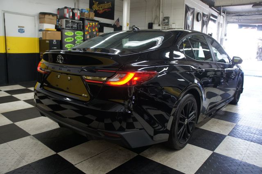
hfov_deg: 67.4
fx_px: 196
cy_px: 87
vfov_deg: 47.9
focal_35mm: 27
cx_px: 131
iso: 200
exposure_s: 1/30
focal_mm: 18
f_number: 3.5
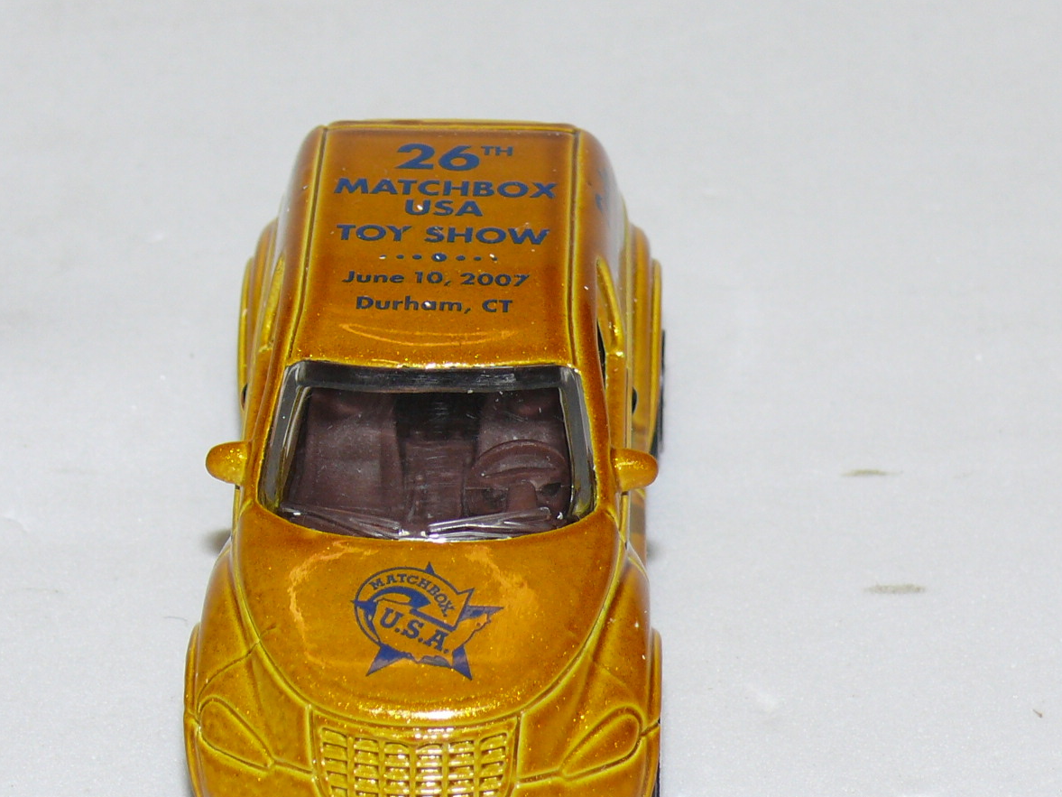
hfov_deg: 14.1
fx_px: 4296
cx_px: 428
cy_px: 471
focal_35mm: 140
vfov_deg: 10.6
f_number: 4
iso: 100
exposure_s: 1/30
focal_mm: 13.5
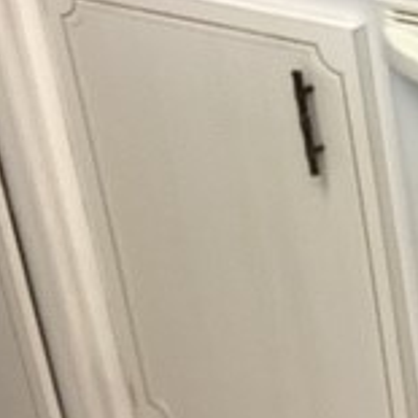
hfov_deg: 13.8
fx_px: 1544
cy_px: 119
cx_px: 747
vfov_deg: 15.4
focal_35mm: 113
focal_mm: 3.3
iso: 100
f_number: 2.4
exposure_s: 1/60
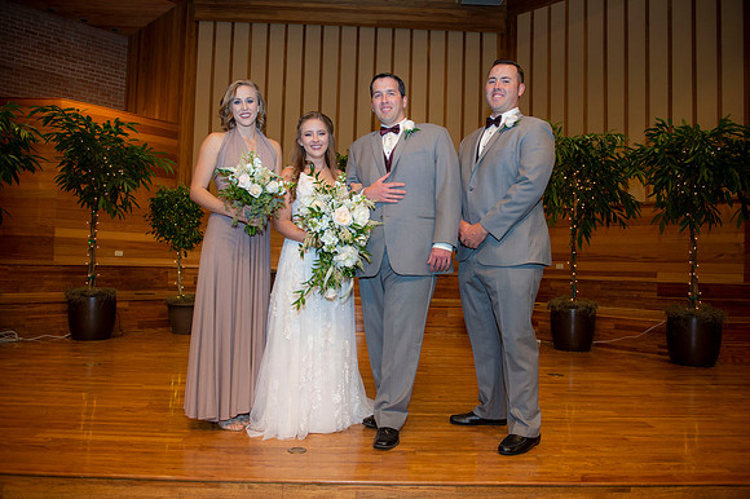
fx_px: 541
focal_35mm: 26
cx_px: 375
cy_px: 250
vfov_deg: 49.5
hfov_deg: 69.4
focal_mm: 26
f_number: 3.5
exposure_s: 1/160
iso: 800
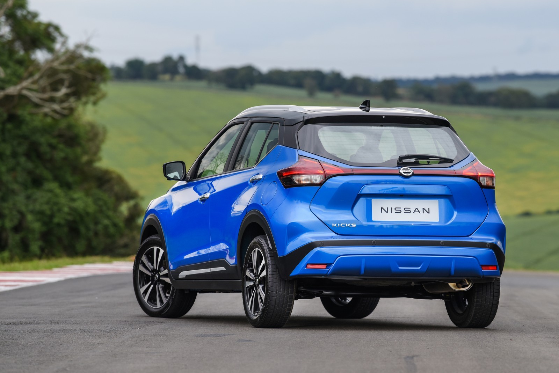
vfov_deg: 6.9
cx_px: 280
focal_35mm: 200
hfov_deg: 10.3
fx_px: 3107
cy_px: 186
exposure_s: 1/125
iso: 400
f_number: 4.5
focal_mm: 200
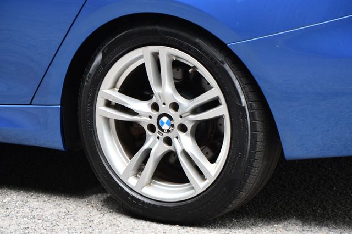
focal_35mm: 153
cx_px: 176
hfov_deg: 13.4
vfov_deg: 9.0
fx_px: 1495
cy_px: 117
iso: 400
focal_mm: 102
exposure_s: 1/250
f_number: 5.6
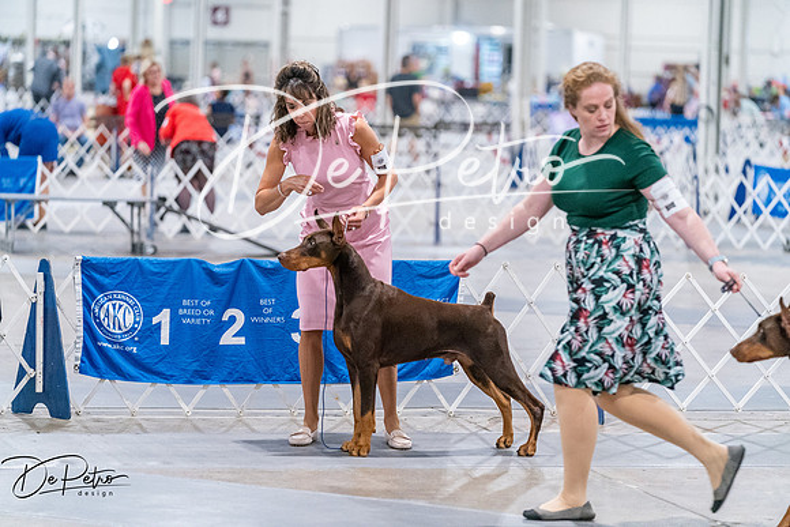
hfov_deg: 13.5
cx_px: 395
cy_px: 264
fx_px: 3336
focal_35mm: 152
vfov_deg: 9.0
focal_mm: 152
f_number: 3.2
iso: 6400
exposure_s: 1/320
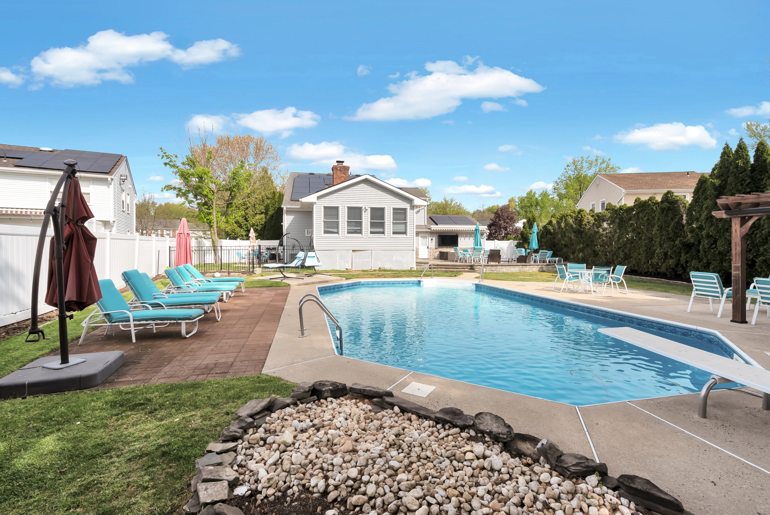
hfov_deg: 96.7
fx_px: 342
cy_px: 258
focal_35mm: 16
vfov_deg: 73.8
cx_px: 385
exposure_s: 1/320
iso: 100
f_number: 8
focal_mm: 16
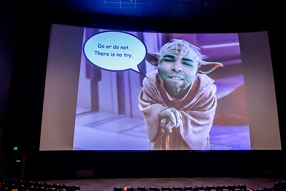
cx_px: 143
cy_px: 96
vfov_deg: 53.1
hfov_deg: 73.8
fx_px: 191
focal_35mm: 24
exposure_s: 1/30
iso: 5000
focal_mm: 24
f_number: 2.8
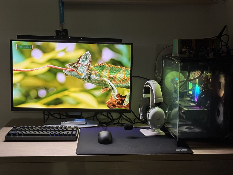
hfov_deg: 39.7
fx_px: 323
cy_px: 88
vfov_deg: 30.3
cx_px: 116
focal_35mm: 48
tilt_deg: -7.9
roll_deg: -0.4
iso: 250
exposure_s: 1/60
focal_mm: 6.76
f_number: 1.78
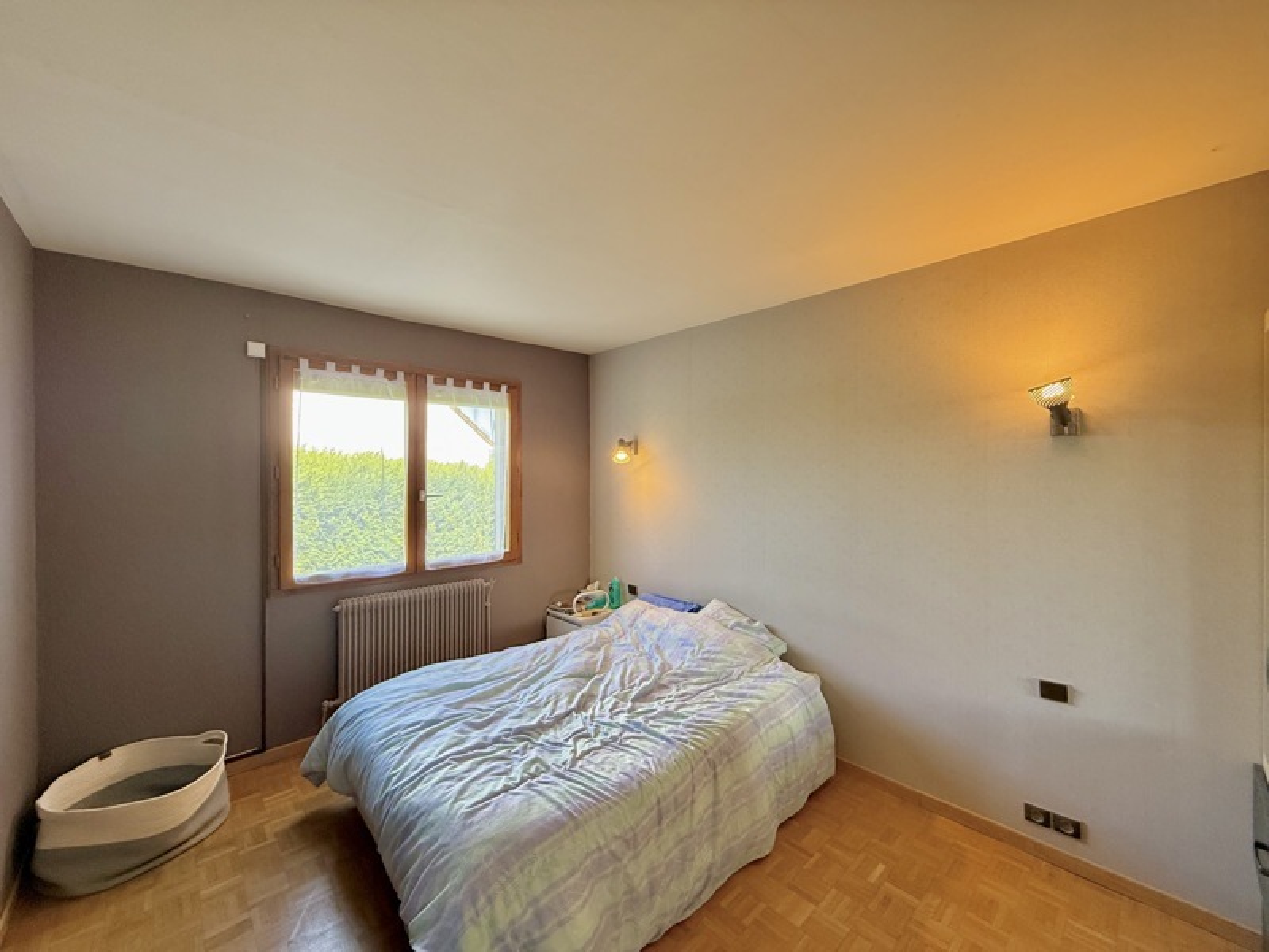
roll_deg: +0.0
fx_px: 513
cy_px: 476
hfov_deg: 102.1
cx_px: 634
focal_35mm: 14
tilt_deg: -0.2
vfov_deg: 85.7
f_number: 2.2
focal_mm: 2.22
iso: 320
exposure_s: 1/93
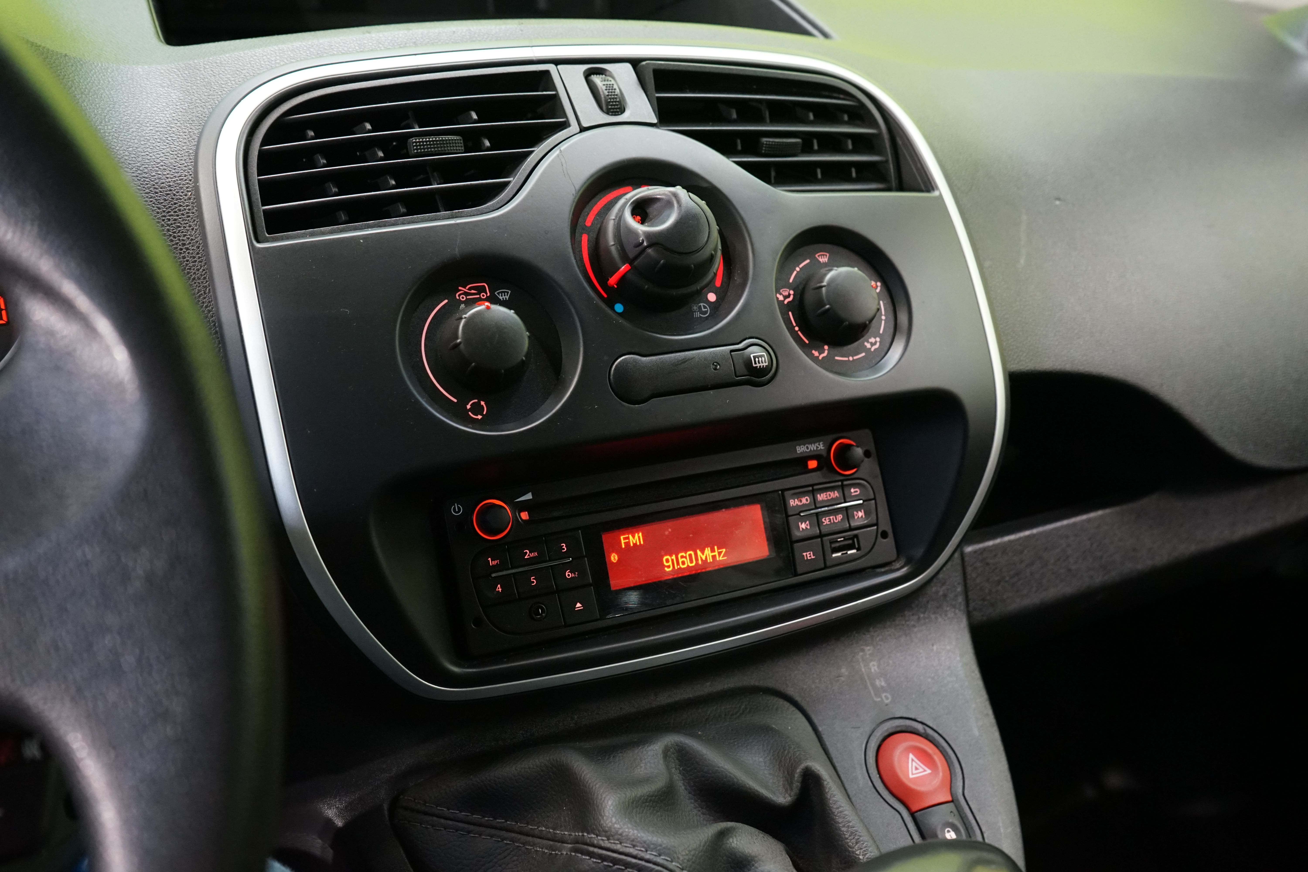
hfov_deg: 58.7
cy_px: 436
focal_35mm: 32
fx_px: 1163
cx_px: 654
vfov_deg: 41.1
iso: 3200
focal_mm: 32
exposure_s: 1/40
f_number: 6.3
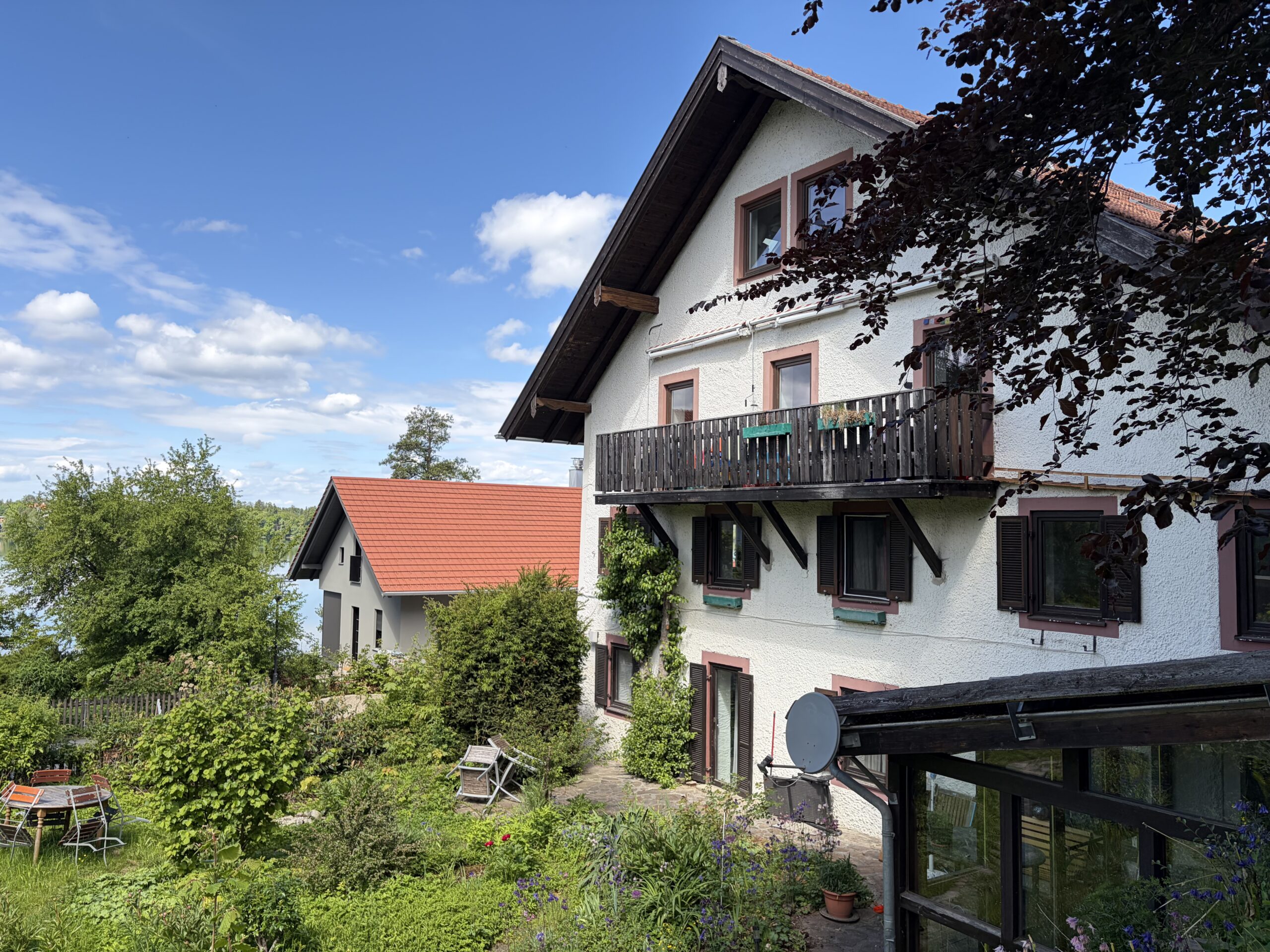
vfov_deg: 53.1
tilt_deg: +4.2
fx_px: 954
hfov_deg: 67.3
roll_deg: -0.5
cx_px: 635
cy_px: 476
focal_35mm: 26
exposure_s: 1/1451
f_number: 1.6
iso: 64
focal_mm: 5.96
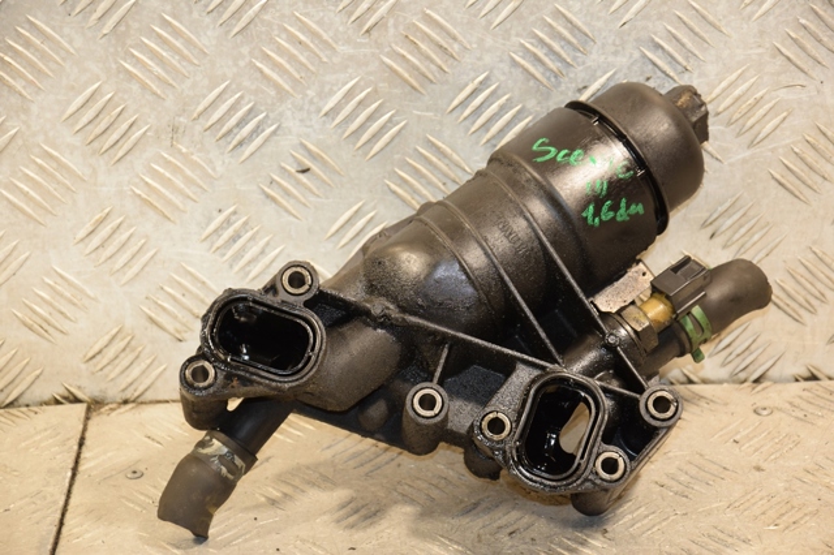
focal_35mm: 120
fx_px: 2778
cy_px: 278
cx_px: 417
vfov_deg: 11.4
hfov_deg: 17.1
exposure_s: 1/80
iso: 800
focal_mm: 80
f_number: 5.3
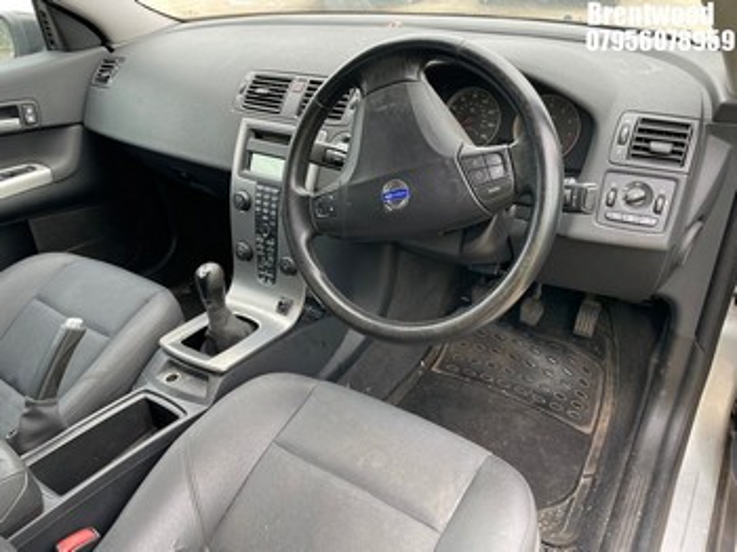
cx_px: 368
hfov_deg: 67.3
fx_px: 553
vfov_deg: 53.0
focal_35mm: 26
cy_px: 276
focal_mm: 4.2
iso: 64
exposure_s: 1/121
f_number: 1.6
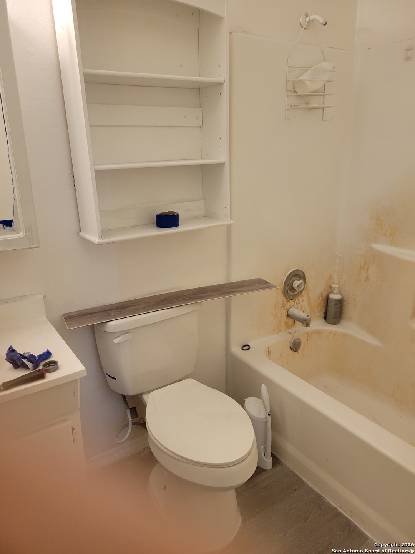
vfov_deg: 67.3
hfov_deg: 53.1
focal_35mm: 26
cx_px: 208
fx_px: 416
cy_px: 277
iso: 200
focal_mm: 5.4
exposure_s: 1/60
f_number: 1.8
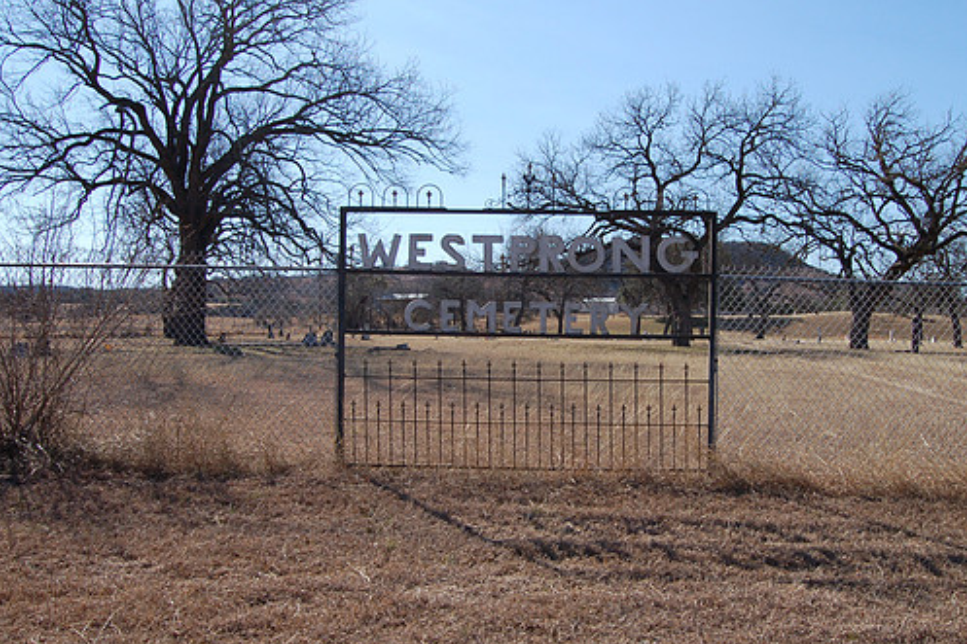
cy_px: 313
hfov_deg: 54.3
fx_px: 940
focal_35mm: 35
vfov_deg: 37.8
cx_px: 549
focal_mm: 20
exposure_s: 1/320
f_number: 9
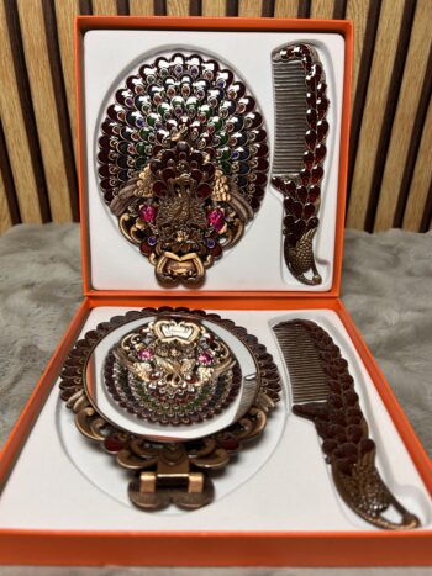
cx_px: 216
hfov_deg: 53.0
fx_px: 433
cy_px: 288
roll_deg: -2.3
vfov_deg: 67.3
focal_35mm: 26
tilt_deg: -28.7
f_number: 1.5
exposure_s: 1/100
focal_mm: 5.7
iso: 40
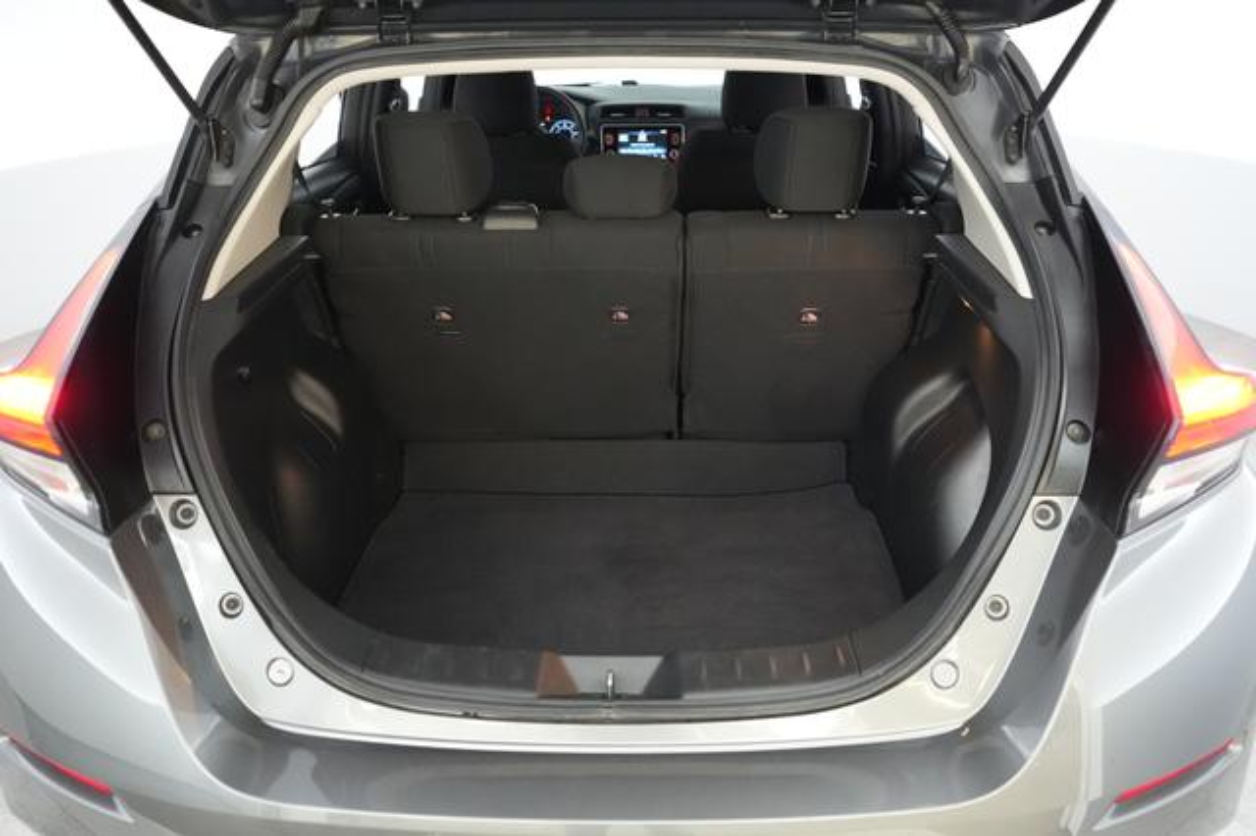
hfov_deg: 65.5
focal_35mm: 28
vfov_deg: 46.4
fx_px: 976
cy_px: 418
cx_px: 628
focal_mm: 28
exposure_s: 1/160
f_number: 2.8
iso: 10000
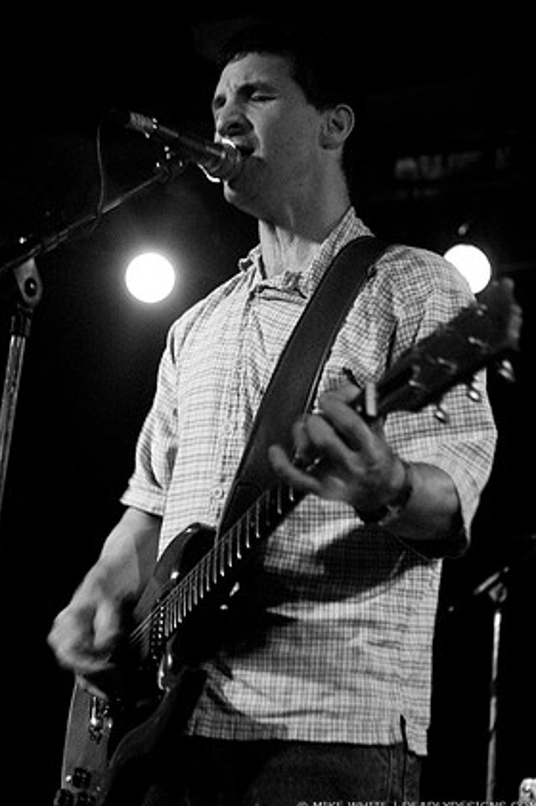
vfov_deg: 26.3
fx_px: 1722
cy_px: 385
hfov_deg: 17.7
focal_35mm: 77
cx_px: 257
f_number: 2.8
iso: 800
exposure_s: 1/13
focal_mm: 48
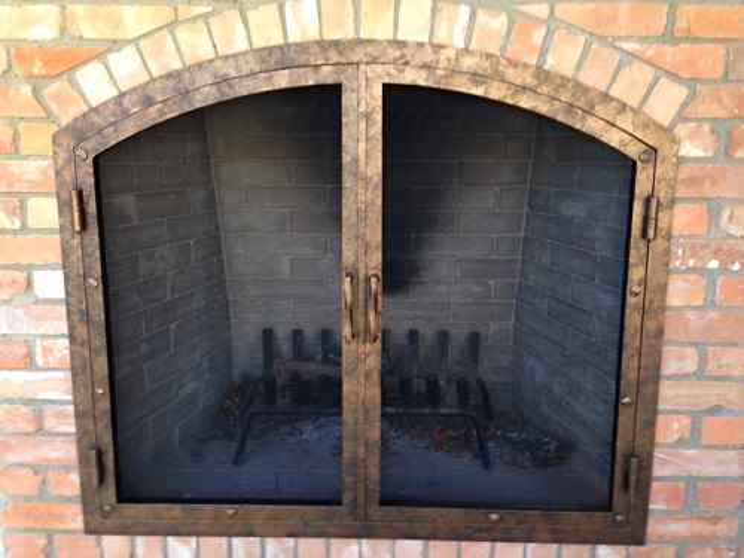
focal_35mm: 33
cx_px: 372
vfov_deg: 42.9
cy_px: 279
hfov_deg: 55.4
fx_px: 709
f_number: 2.4
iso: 64
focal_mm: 4.12
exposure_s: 1/20
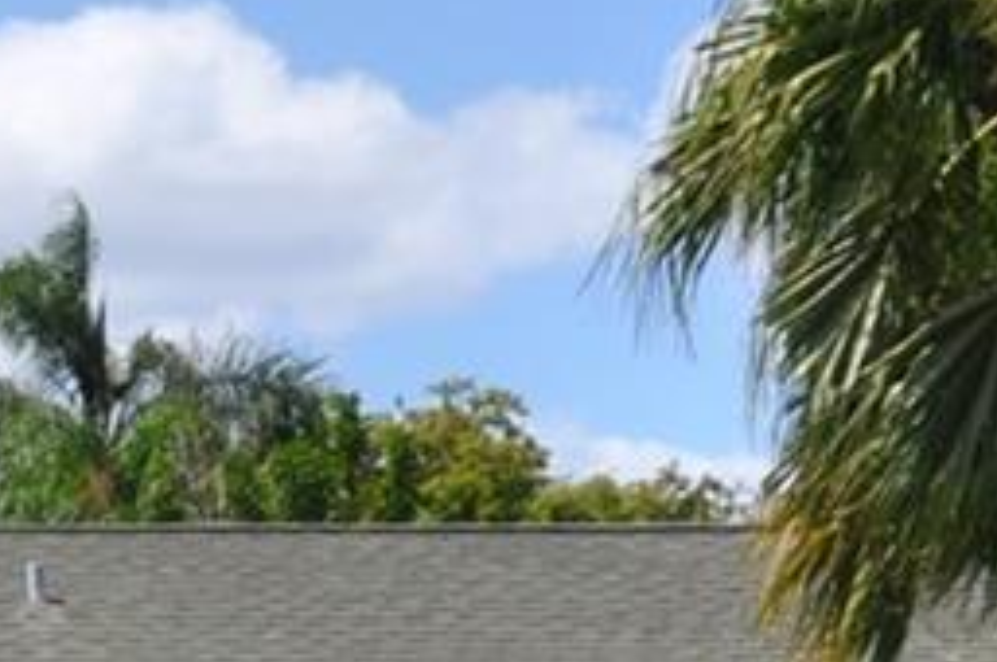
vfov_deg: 5.8
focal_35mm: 234
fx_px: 6476
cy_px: 1180
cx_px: -1048
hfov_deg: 8.3
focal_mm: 25
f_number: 10
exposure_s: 1/400
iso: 200
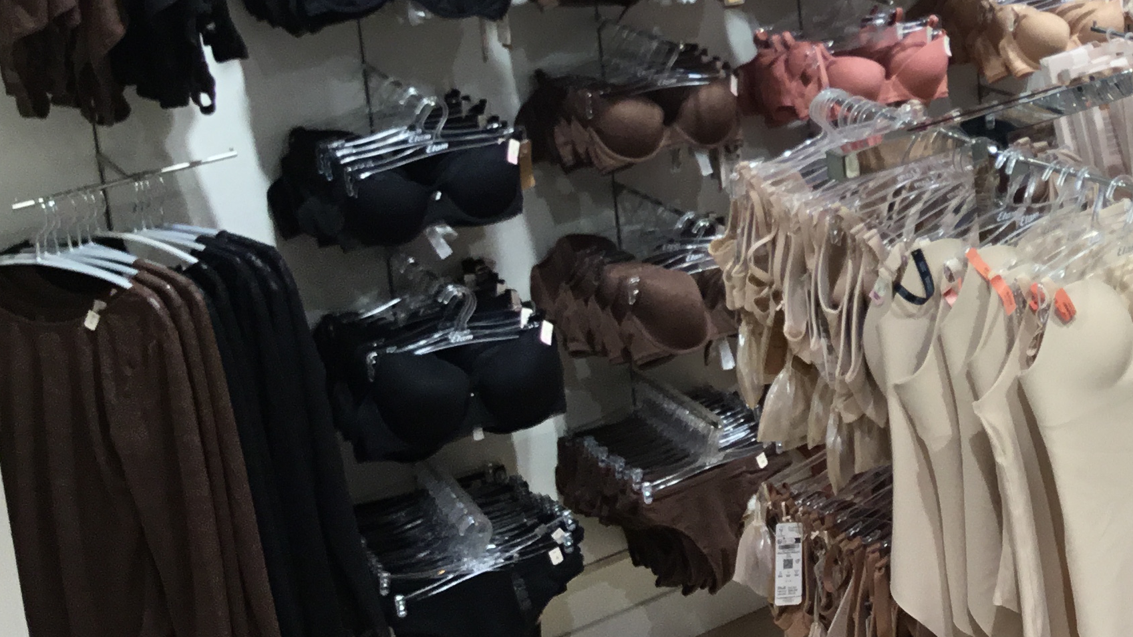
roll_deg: +3.0
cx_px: 1049
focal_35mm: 65
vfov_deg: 17.9
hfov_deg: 30.7
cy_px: -61
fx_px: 1953
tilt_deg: -11.9
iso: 32
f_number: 2.4
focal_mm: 3.3
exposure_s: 1/50
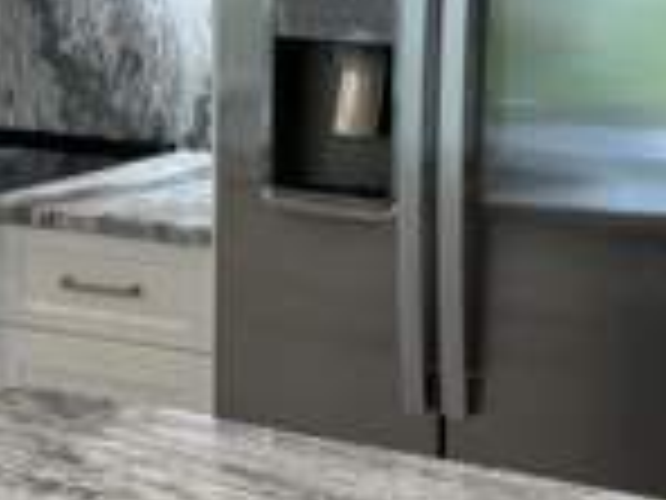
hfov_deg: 14.8
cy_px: 36
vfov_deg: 11.3
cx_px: -40
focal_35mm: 130
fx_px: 2501
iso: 64
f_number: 1.78
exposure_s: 1/120
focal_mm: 6.76
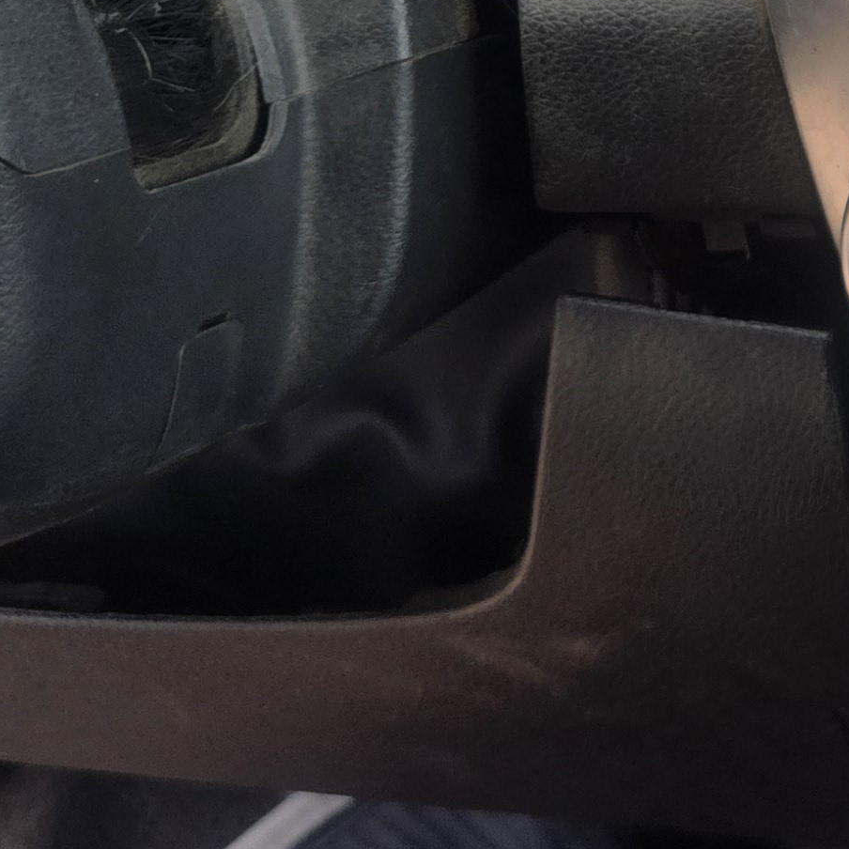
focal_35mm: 90
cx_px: 1576
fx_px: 2497
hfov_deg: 16.0
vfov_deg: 17.3
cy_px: -431
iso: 25
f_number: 1.8
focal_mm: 5.4
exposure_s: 1/214
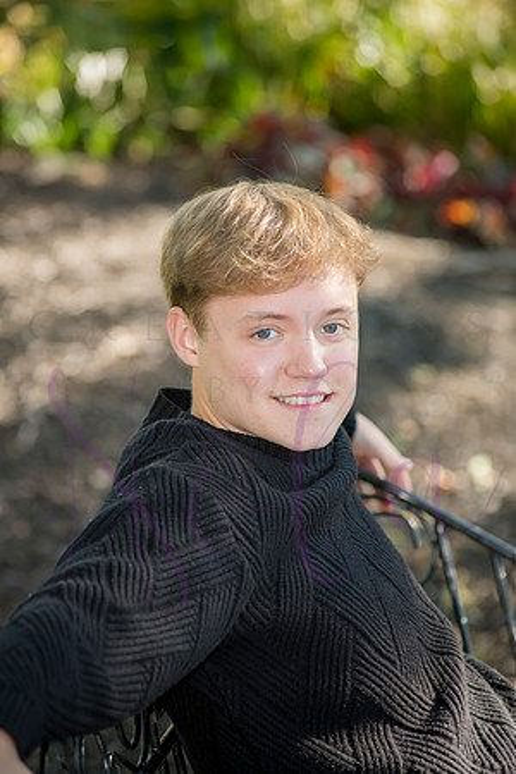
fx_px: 3655
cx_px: 258
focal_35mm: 170
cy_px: 387
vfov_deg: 12.1
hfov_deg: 8.1
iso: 800
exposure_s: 1/320
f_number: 5.6
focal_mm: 170
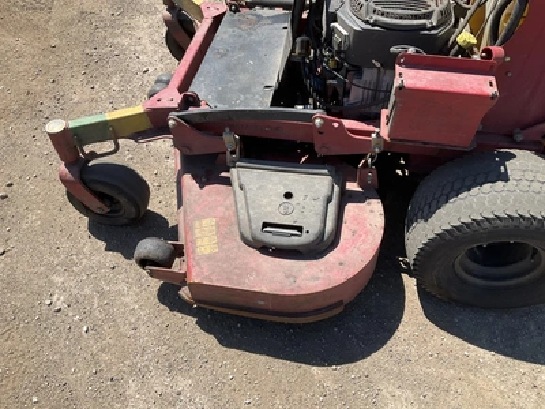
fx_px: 457
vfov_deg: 48.2
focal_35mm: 29
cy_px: 204
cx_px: 272
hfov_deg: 61.7
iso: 25
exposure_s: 1/1055
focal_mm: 3
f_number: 1.8
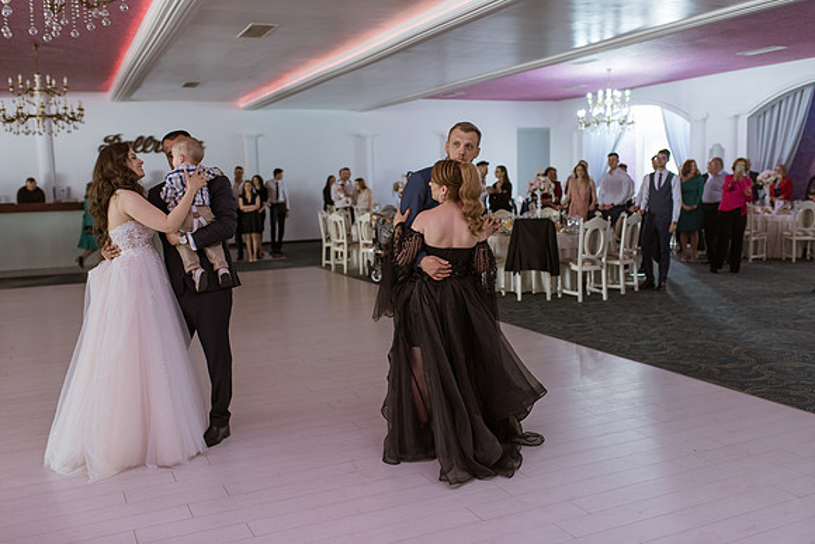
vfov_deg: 37.9
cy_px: 272
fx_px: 793
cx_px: 408
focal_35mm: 35
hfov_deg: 54.4
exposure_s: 1/200
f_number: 2.2
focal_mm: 35
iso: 1250
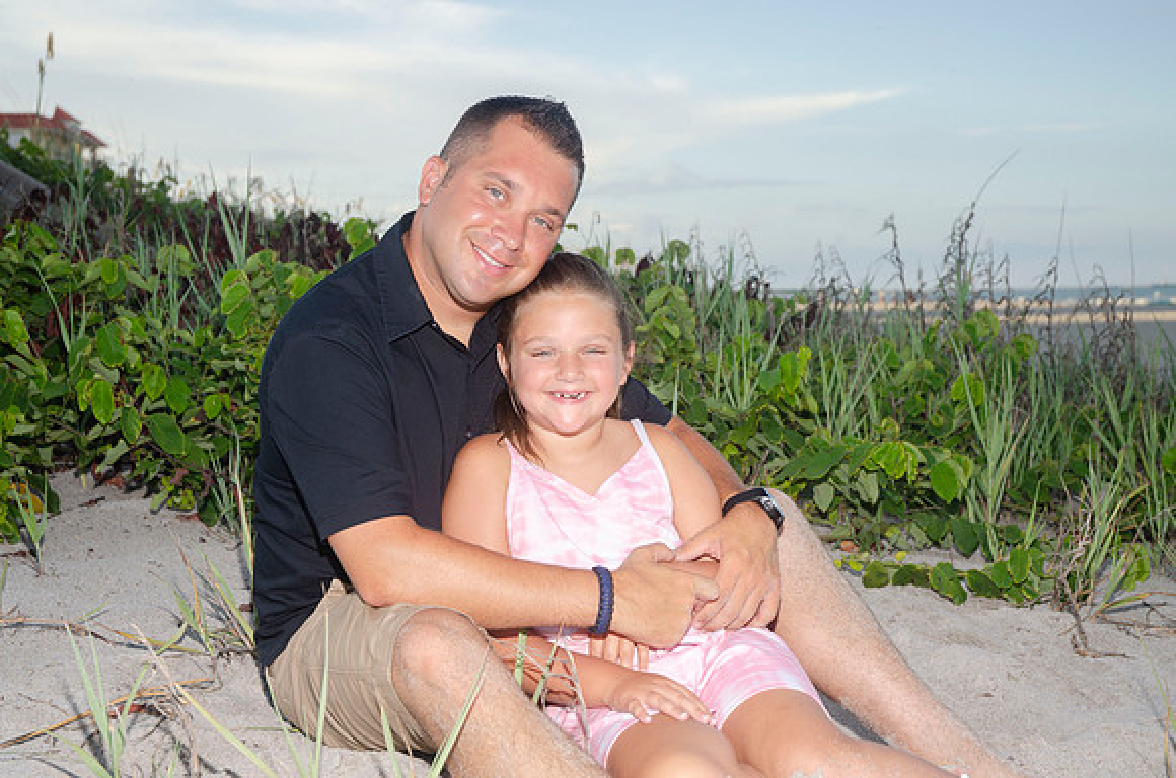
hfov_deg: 33.5
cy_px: 389
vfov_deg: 22.5
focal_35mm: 60
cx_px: 588
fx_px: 1956
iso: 100
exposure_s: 1/250
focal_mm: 40
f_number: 5.6
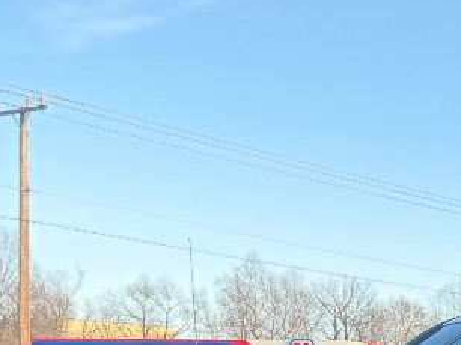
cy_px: 565
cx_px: 600
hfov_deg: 16.5
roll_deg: +0.5
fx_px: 1504
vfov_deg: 12.3
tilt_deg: -5.9
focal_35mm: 113
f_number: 1.78
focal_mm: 6.76
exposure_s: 1/197
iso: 80
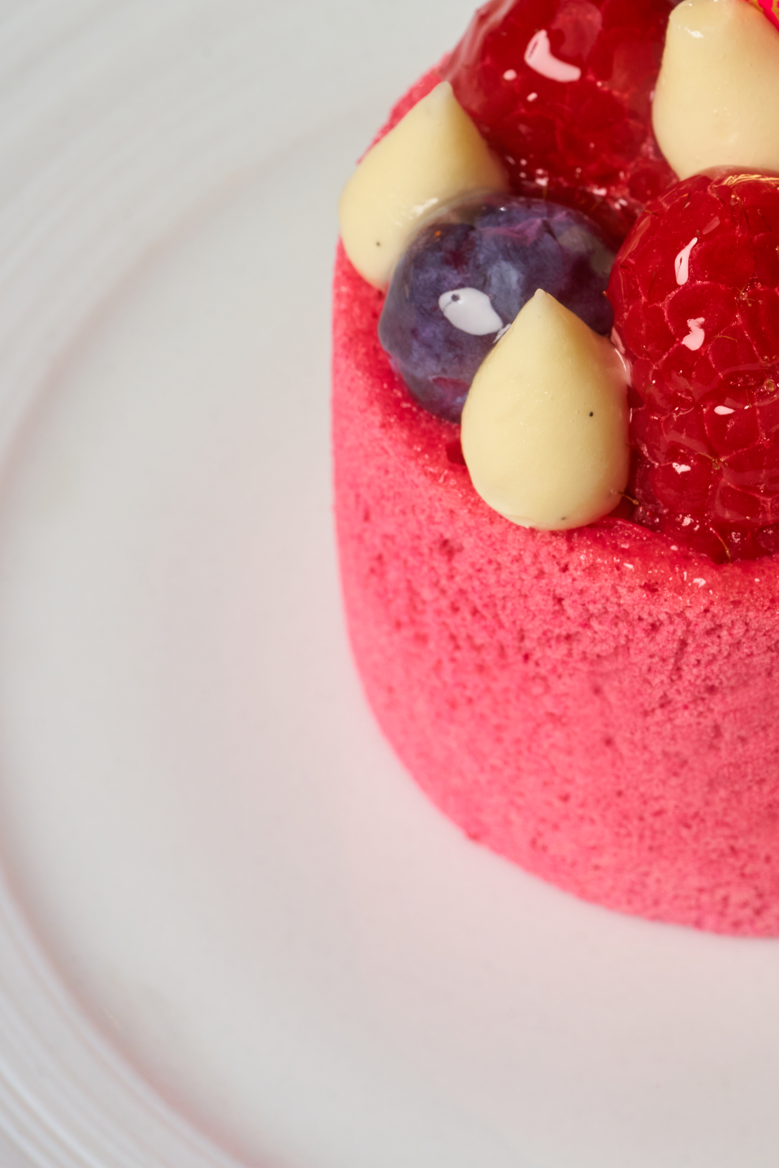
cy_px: 304
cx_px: 695
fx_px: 5451
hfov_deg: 8.1
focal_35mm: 168
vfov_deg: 12.2
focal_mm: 90
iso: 400
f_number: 13
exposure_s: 1/125
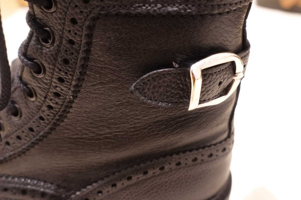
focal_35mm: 32
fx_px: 268
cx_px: 150
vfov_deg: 41.1
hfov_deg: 58.7
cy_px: 100
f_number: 2.5
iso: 1600
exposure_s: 1/6
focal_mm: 11.56
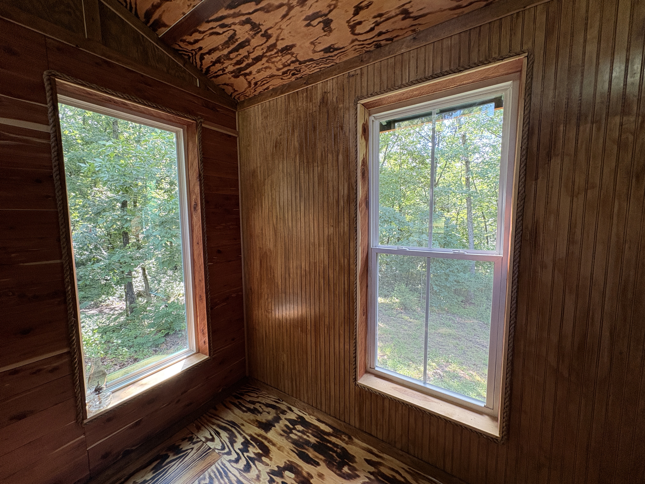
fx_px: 261
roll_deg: +0.6
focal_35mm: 14
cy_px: 242
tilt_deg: -6.0
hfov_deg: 102.1
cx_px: 322
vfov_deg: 85.7
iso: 250
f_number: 2.2
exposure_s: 1/60
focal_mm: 2.22
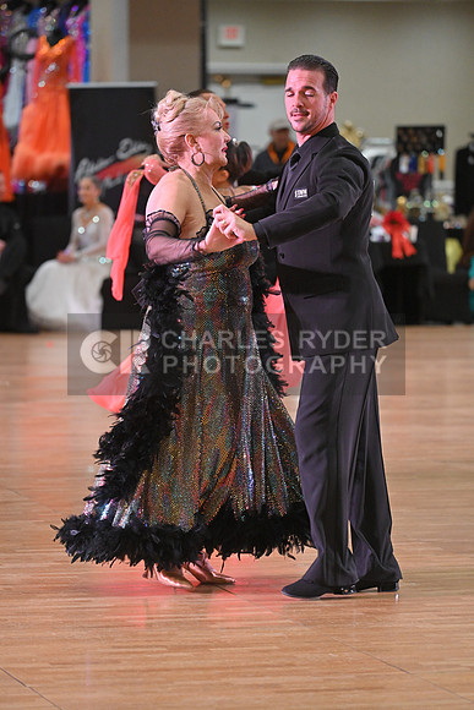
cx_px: 237
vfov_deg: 11.1
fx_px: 3651
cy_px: 355
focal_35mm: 185
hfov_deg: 7.4
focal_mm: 185
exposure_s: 1/400
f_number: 5
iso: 3200
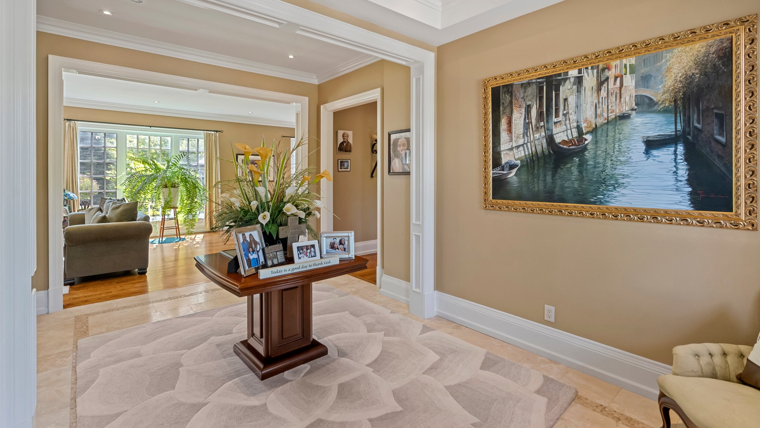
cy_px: 177
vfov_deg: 63.5
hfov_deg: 95.9
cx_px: 378
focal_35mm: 17
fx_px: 343
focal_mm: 16
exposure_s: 1/30
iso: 4000
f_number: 5.6
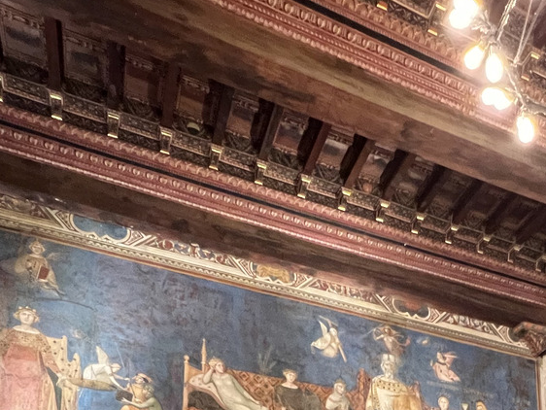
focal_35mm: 37
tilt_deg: +9.7
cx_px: 396
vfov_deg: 28.7
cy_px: 576
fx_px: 584
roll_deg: +1.8
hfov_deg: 48.5
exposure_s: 1/33
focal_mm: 1.57
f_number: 1.8
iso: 640
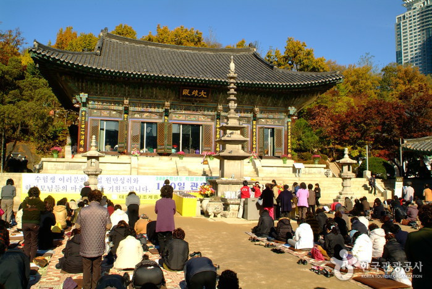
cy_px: 144
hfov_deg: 61.9
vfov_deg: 43.7
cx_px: 216
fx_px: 360
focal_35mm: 30
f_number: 16
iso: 400
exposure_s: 1/180
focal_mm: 20
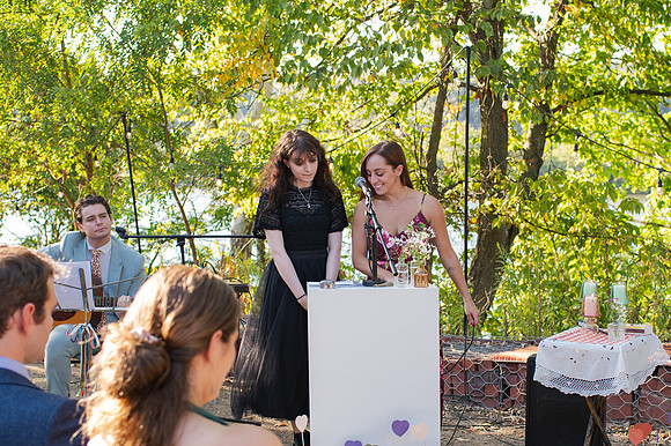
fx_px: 1092
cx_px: 402
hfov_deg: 34.0
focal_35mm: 59
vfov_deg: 23.0
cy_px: 285
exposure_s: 1/1000
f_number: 3.5
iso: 560
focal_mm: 35
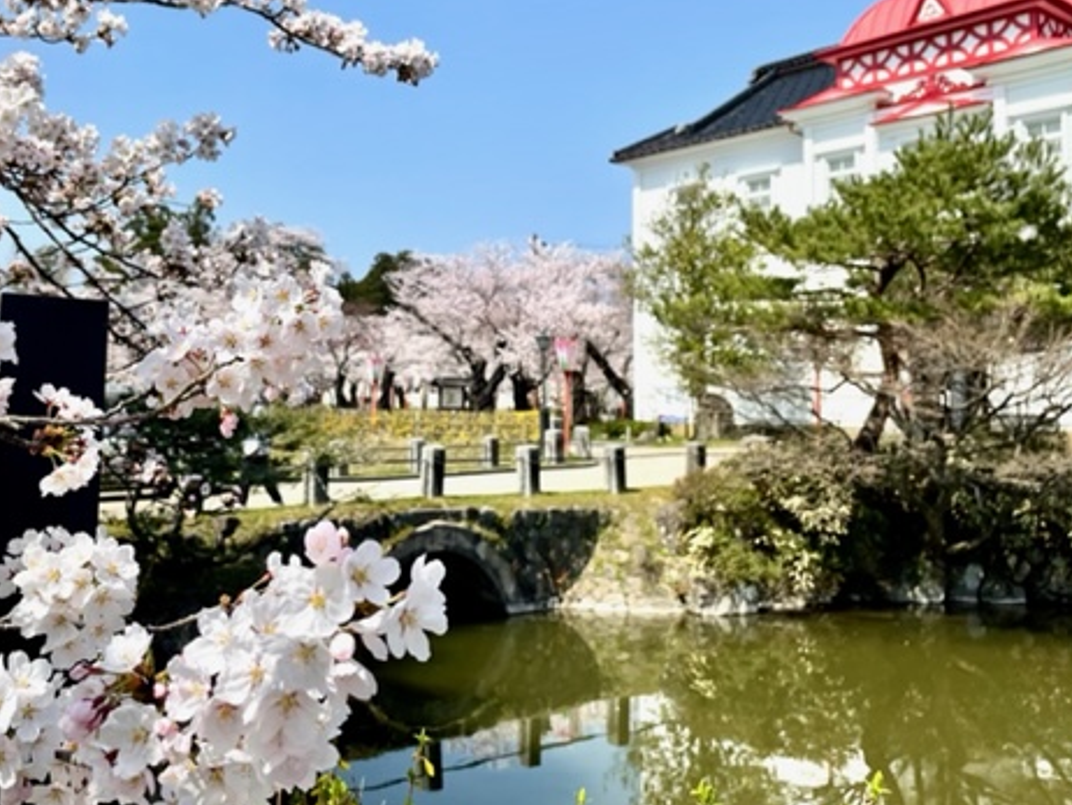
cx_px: 399
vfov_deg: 39.4
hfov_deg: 50.8
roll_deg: -0.8
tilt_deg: +6.3
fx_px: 1115
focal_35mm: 36
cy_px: 290
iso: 32
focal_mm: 4.2
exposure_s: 1/3731
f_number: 1.6
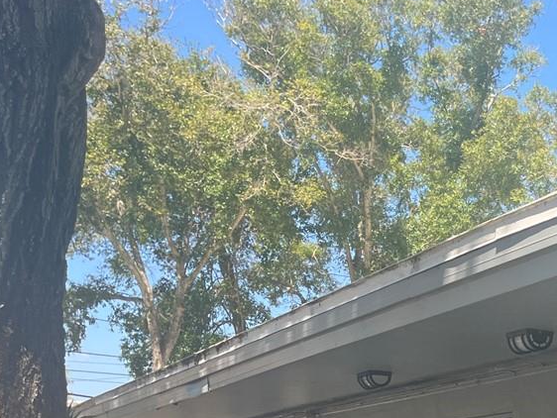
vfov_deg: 18.7
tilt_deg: -0.4
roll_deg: -0.6
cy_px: 515
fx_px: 1191
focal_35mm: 74
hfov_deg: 24.2
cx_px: 644
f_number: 1.6
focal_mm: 5.1
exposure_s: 1/684
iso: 50
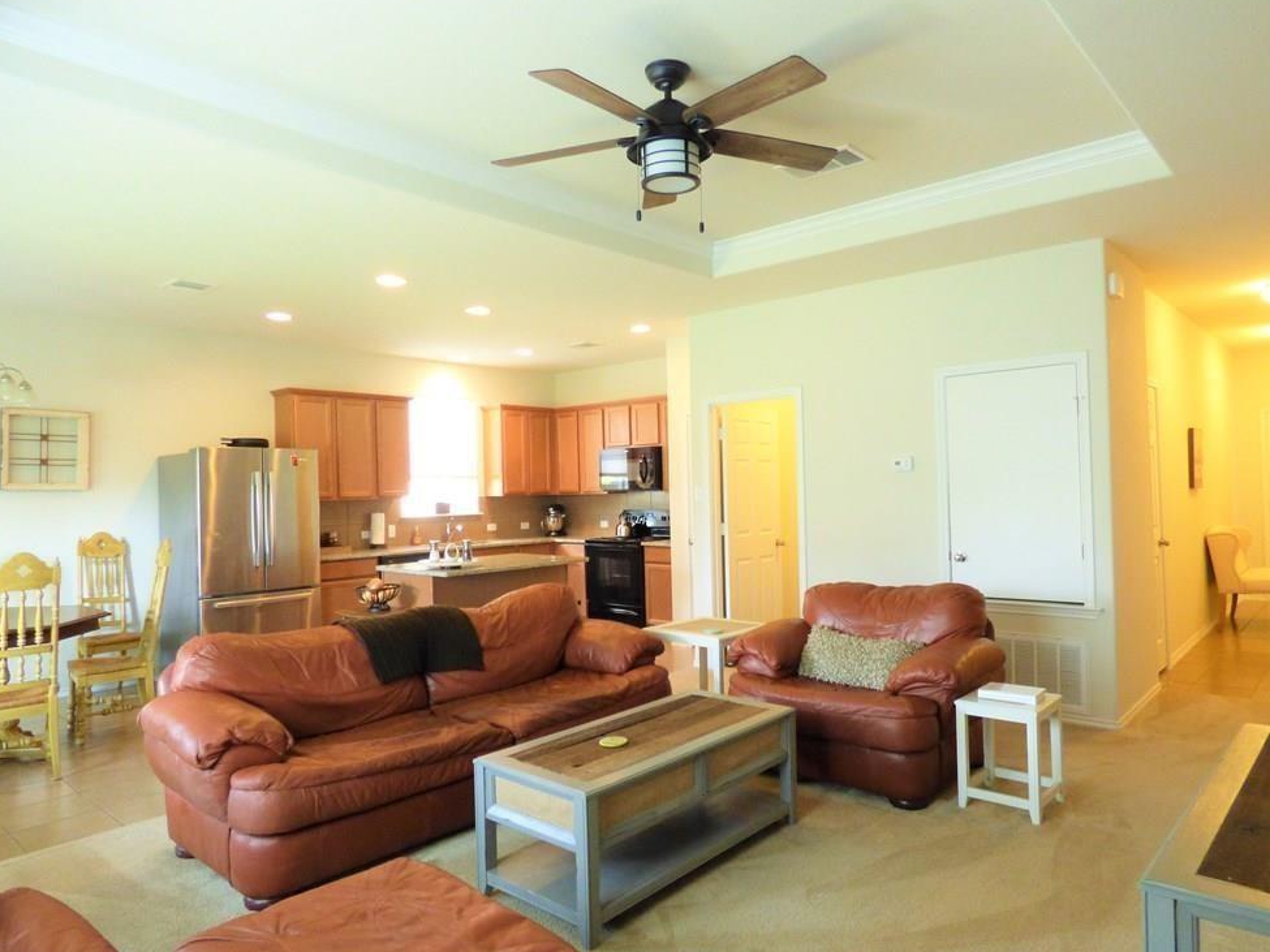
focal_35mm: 21
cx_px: 655
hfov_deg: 79.0
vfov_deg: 63.4
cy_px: 483
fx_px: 770
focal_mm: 3.58
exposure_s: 1/25
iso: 400
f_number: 2.8
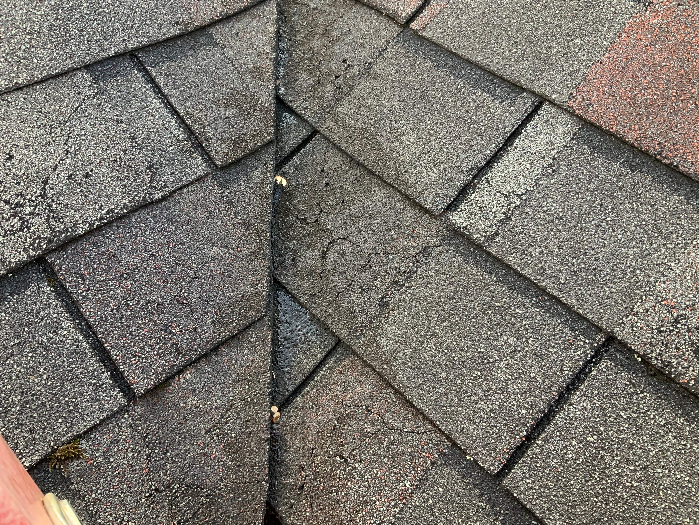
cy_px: 262
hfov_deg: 61.7
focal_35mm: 29
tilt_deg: -47.1
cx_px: 350
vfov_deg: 48.2
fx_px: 586
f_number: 1.8
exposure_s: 1/120
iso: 64
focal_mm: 3
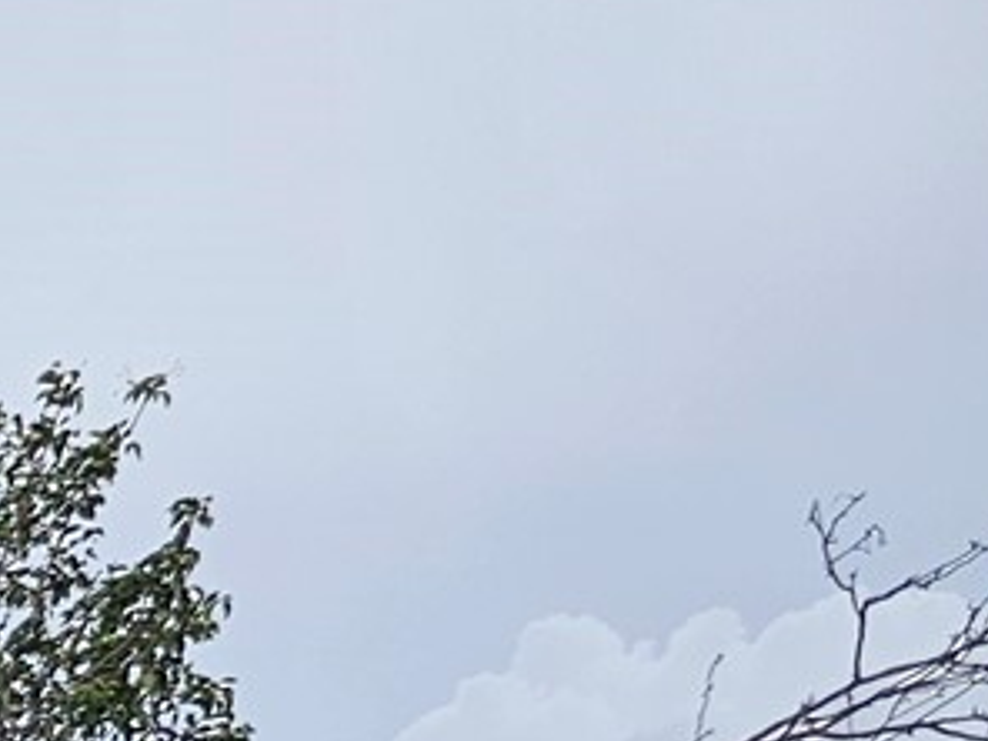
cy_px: 2407
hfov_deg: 8.9
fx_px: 4538
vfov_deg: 7.8
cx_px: -2383
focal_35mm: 159
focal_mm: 6.3
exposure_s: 1/539
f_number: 1.7
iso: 10
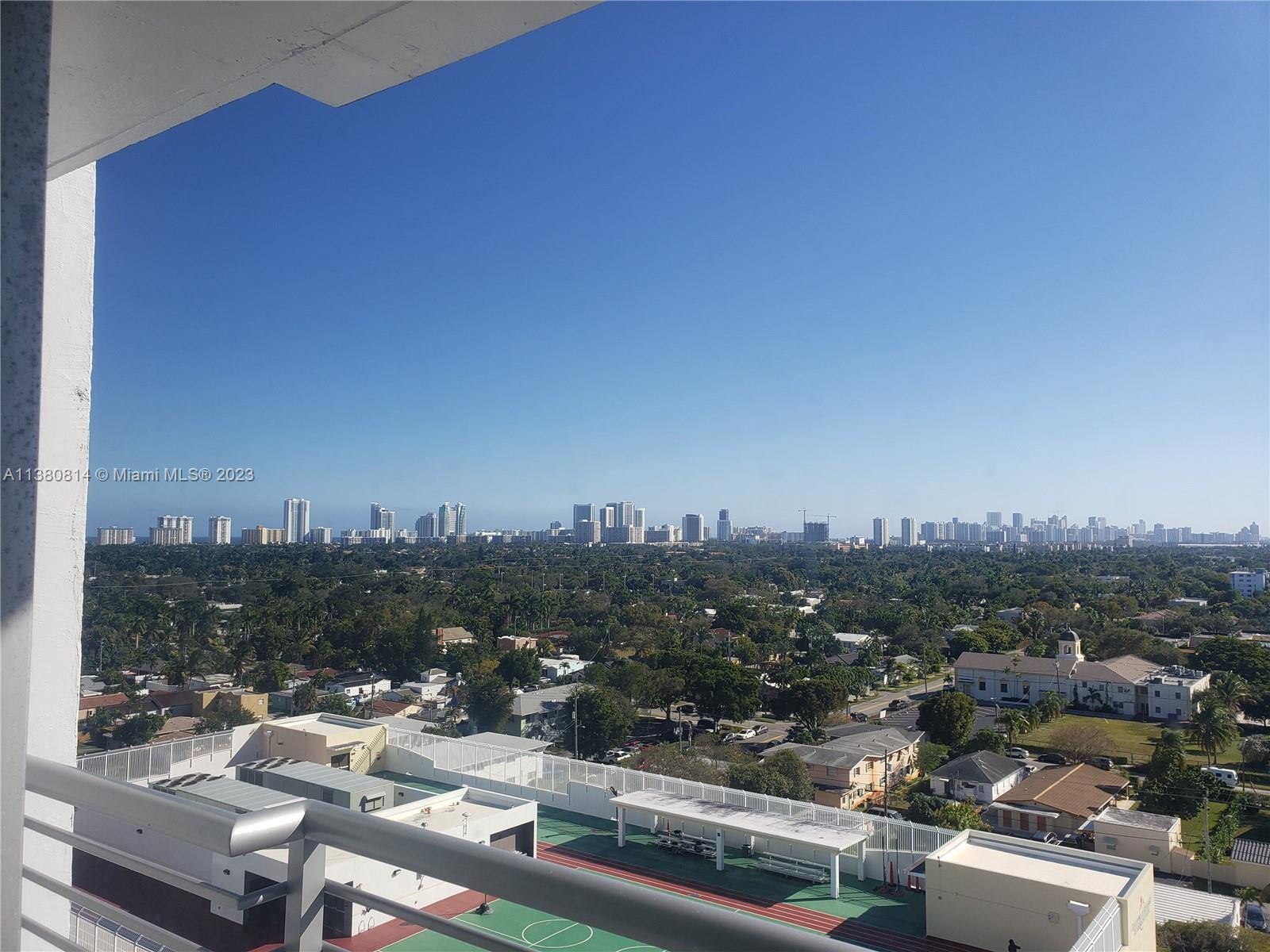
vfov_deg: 53.1
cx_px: 635
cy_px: 476
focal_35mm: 26
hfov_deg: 67.3
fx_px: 954
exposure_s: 1/649
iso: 50
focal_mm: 4.3
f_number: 2.4
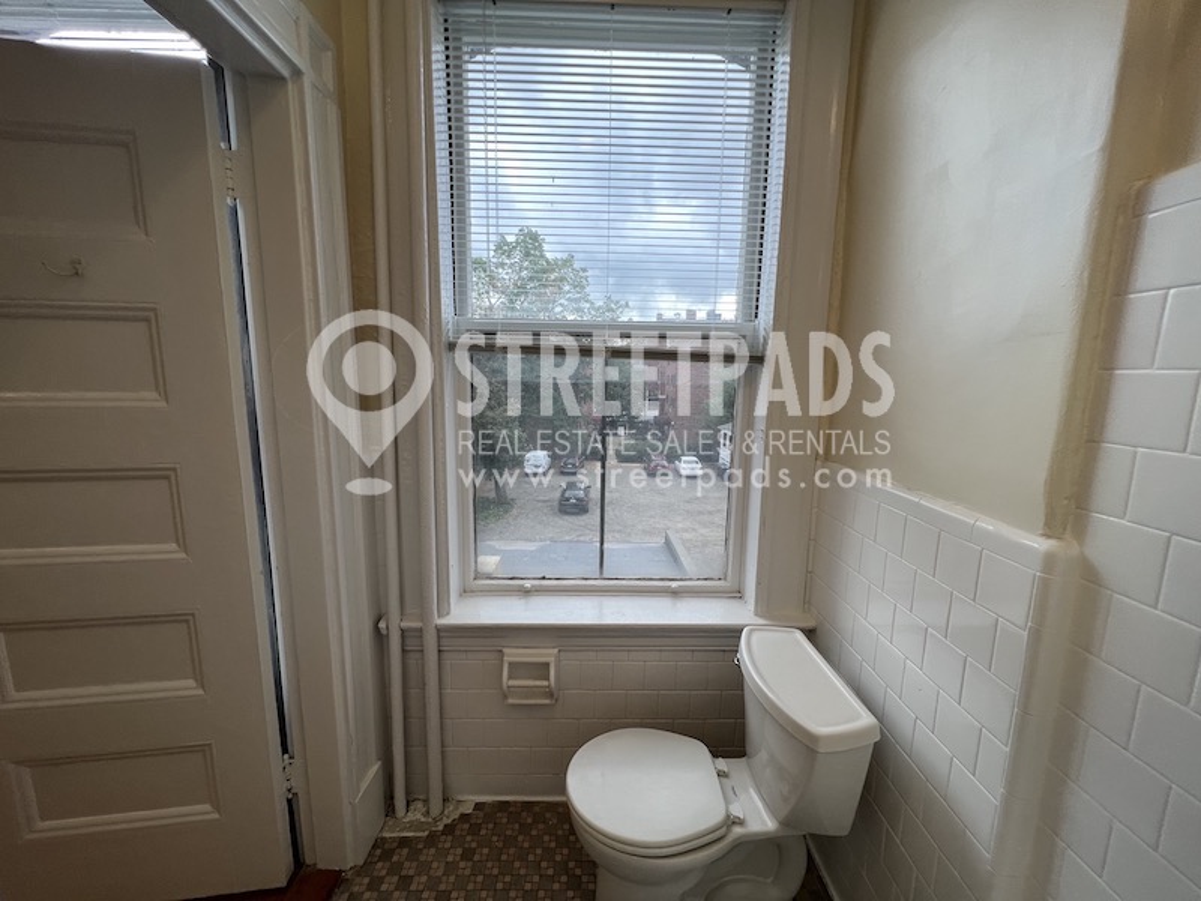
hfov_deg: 106.2
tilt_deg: -8.5
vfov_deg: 89.9
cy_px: 450
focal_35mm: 13
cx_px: 600
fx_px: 451
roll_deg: -1.4
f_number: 1.8
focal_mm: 1.57
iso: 40
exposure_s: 1/120
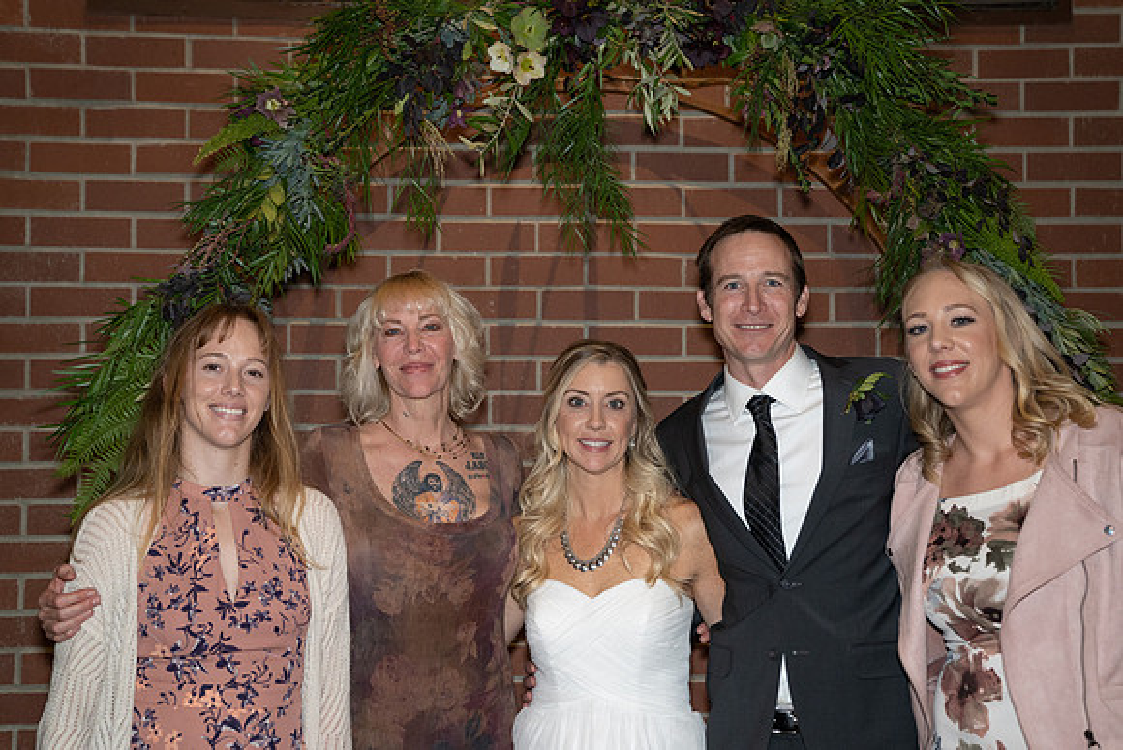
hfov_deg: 39.3
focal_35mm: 50
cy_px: 375
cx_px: 562
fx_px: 1573
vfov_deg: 26.8
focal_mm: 48
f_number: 2.8
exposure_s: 1/125
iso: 2000
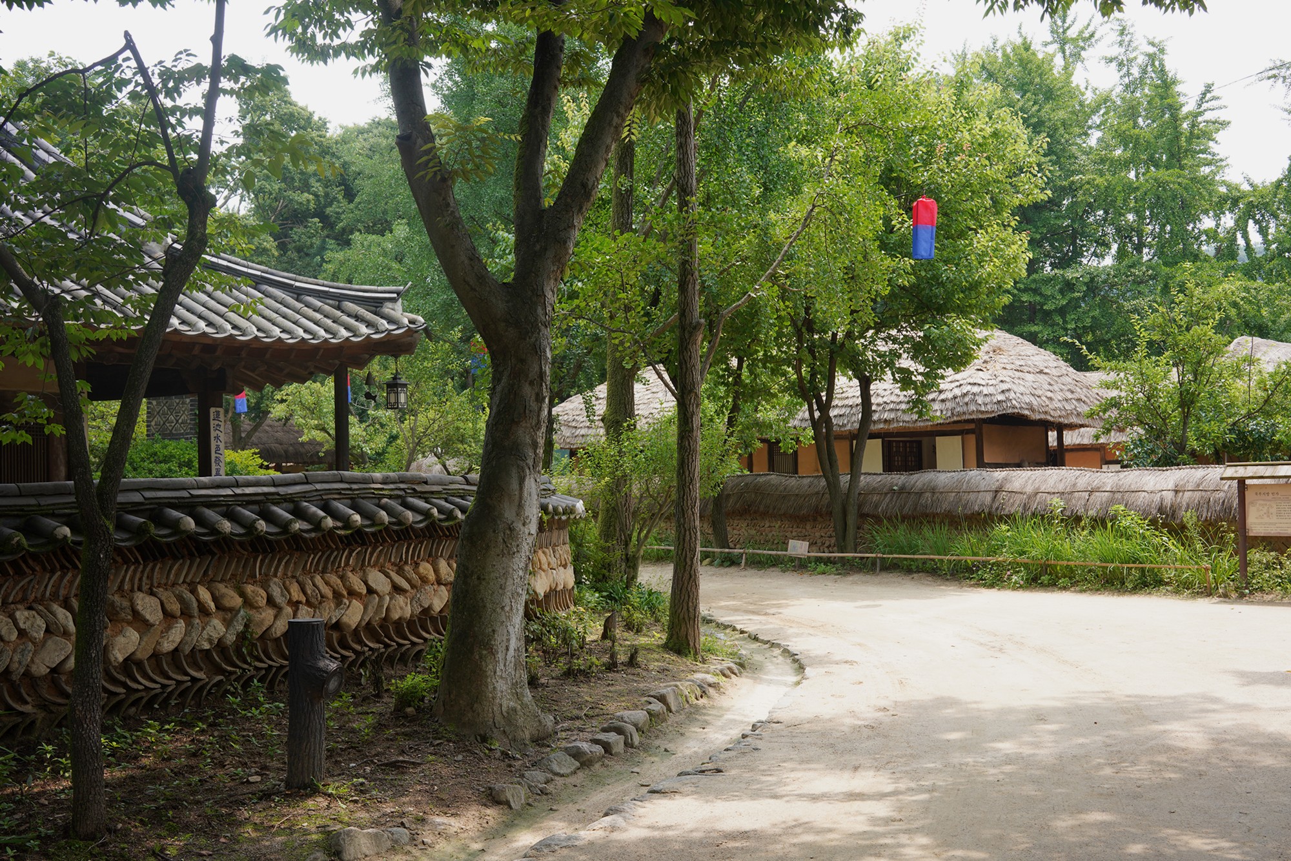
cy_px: 430
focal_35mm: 35
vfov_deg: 37.9
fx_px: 1255
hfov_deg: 54.4
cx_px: 646
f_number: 9
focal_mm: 35
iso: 200
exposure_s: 1/100
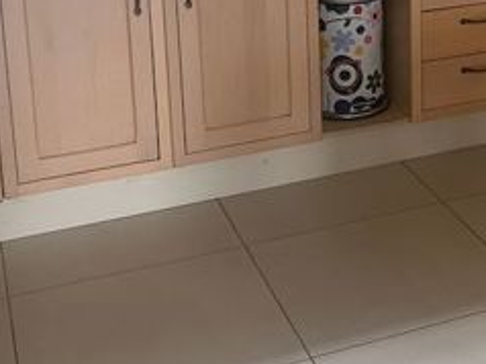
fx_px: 1080
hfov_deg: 24.2
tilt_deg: -12.2
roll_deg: +0.2
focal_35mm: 77
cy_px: -57
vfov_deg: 18.3
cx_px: 487
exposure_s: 1/107
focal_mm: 5.7
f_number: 1.5
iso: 125
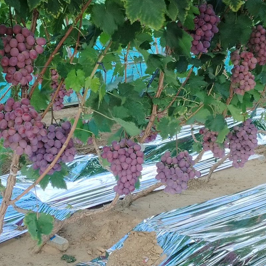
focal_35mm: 91
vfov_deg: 19.1
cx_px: 133
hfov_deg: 19.1
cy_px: 136
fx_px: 791
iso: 100
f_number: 1.8
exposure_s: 1/399
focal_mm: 4.25
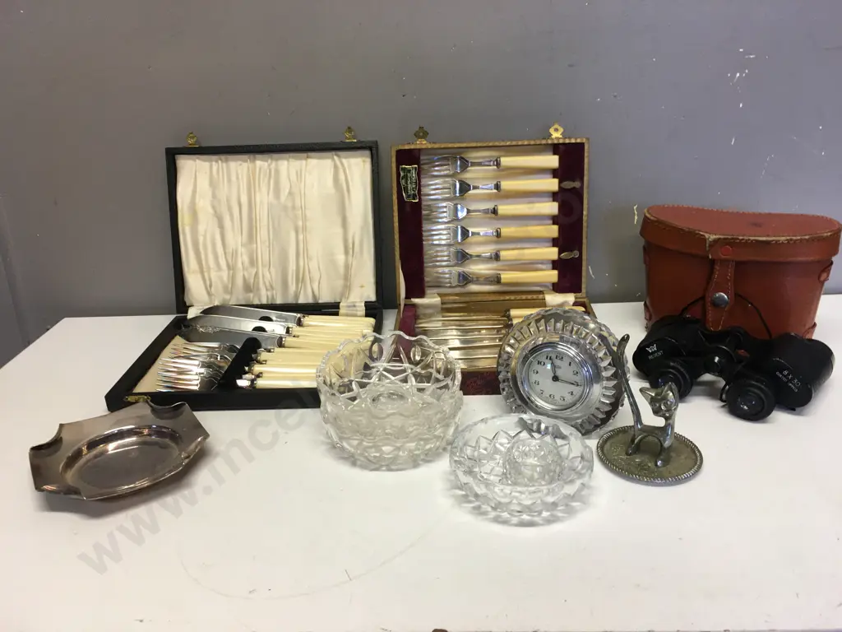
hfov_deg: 61.7
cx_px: 421
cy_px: 316
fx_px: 705
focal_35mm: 29
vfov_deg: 48.2
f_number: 2.2
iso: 40
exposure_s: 1/33
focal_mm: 4.15
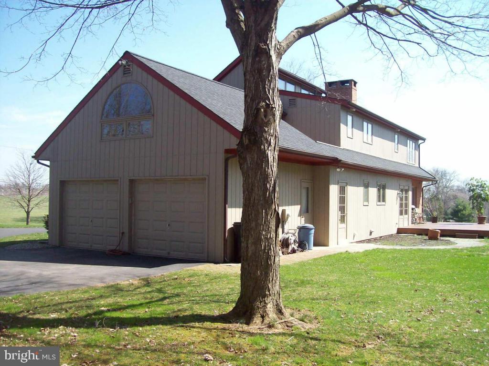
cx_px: 244
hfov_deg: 51.4
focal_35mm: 36
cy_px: 183
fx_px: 509
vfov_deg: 39.7
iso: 80
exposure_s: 1/740
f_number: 2.7
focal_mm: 6
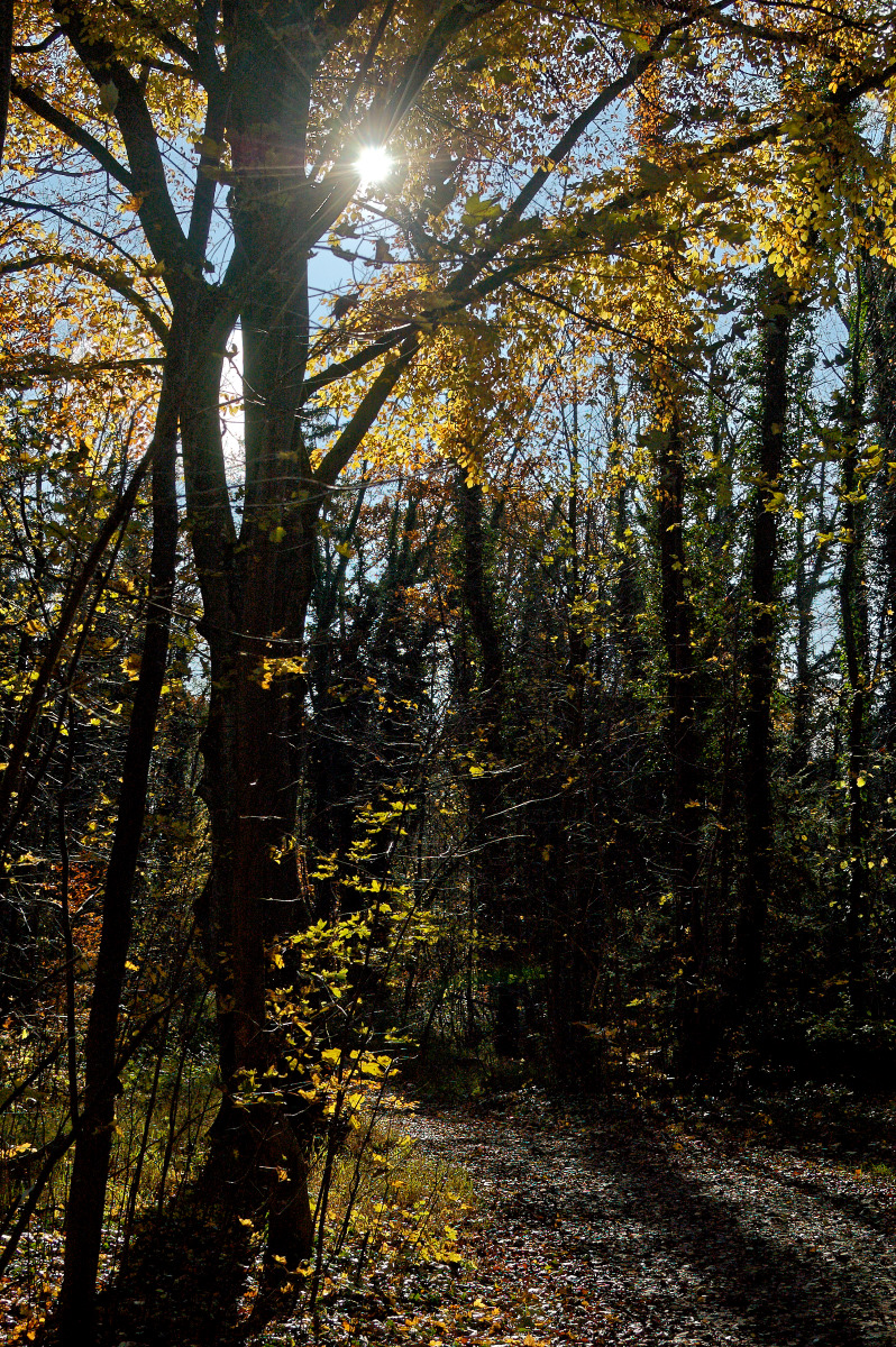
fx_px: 1963
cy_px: 674
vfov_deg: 37.9
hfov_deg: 25.7
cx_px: 448
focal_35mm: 52
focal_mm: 35
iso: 200
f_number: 8
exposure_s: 1/1250
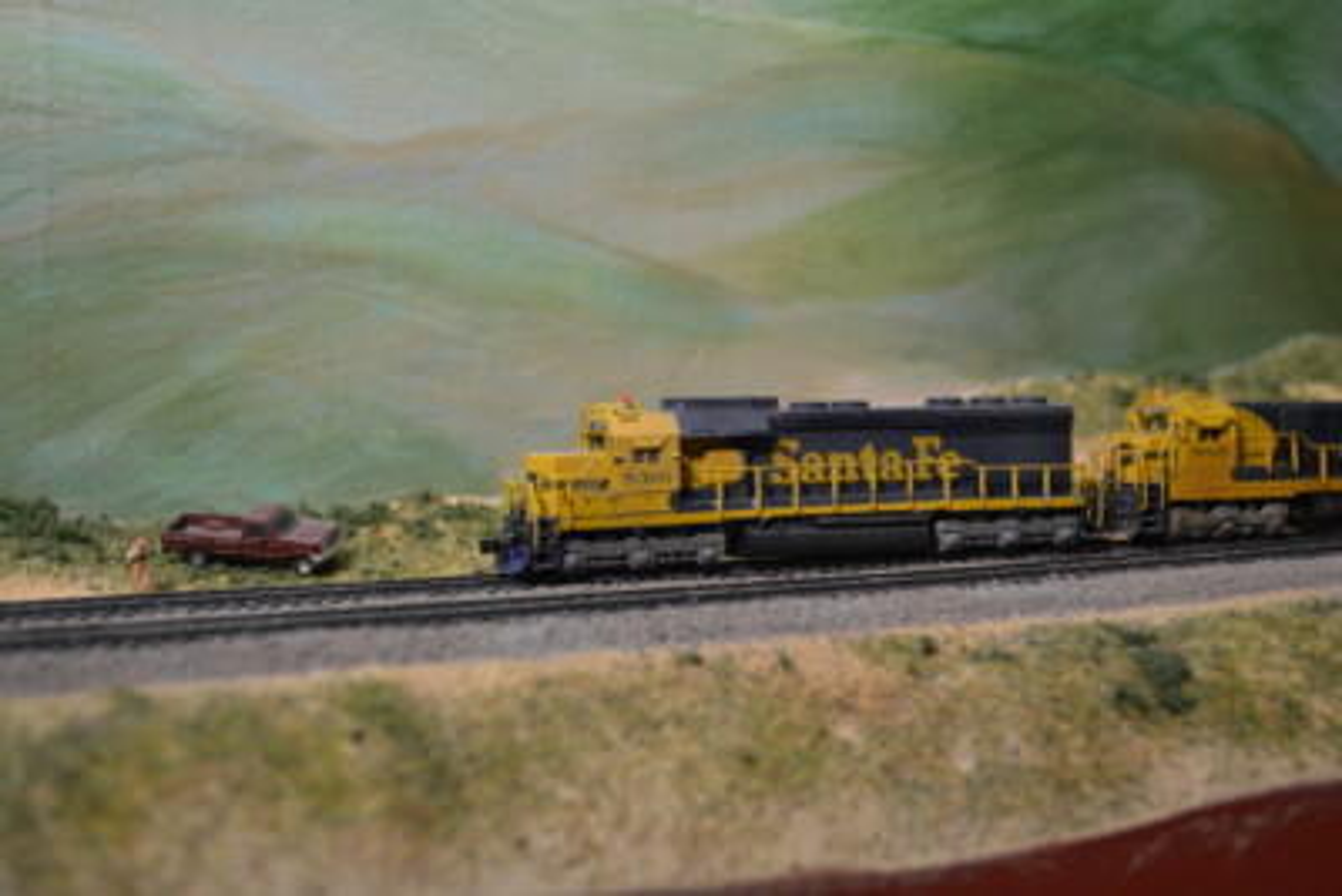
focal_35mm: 45
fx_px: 1678
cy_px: 448
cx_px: 671
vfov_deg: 29.9
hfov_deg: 43.6
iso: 400
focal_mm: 30
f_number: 4.5
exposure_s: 1/80
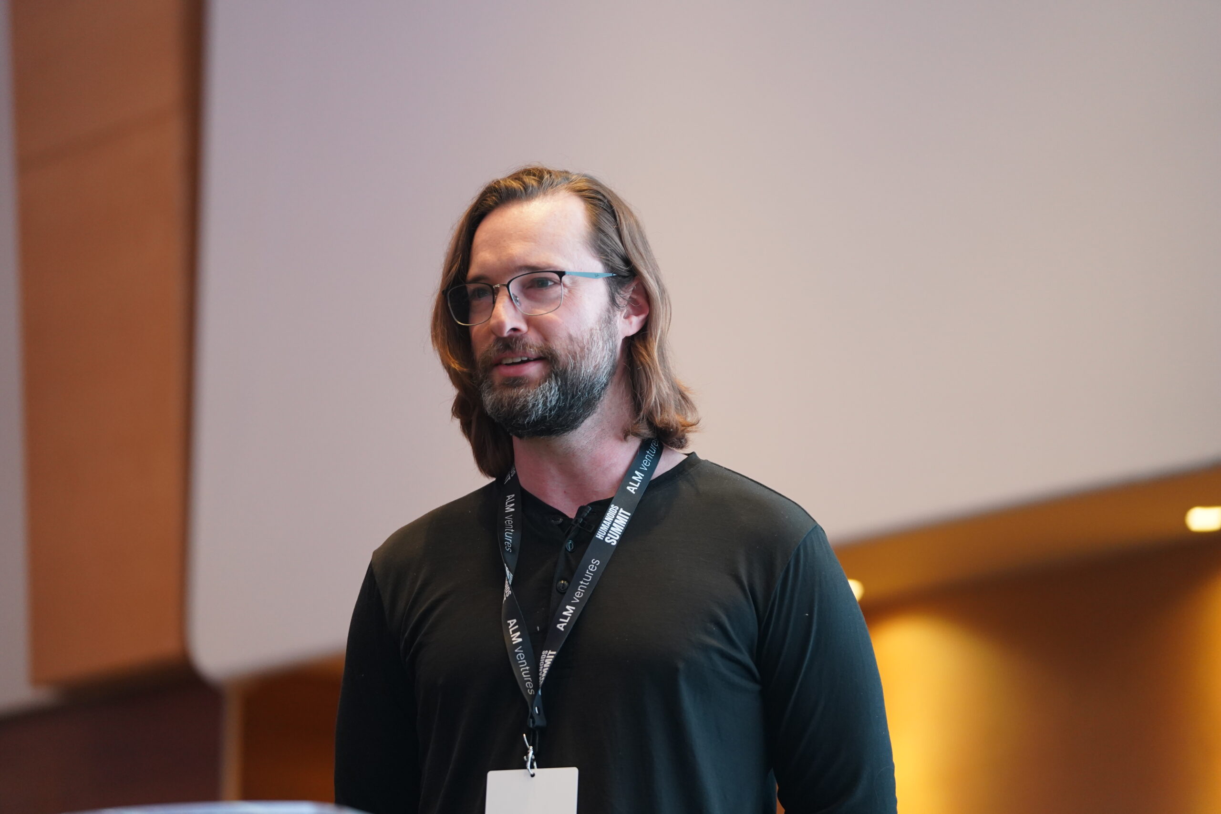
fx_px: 4748
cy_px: 407
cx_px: 610
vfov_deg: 9.8
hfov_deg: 14.7
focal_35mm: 140
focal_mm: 140
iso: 2500
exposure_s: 1/160
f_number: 2.8
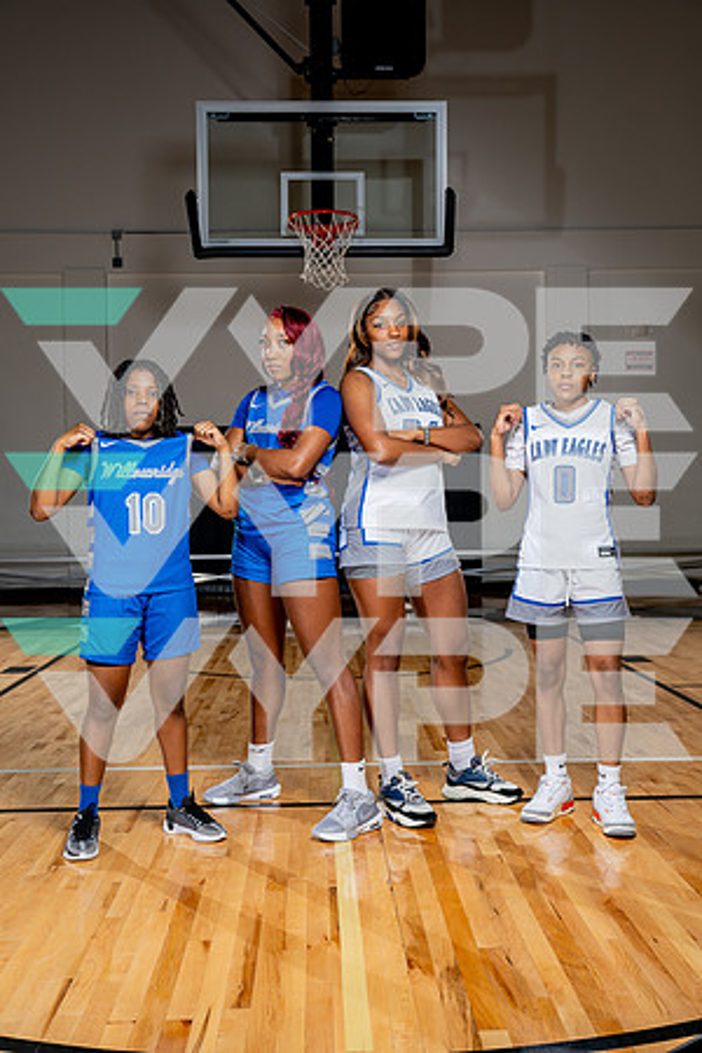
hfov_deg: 34.2
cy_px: 526
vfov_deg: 49.6
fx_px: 1141
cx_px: 351
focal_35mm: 39
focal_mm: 39
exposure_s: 1/250
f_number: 5.6
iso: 200
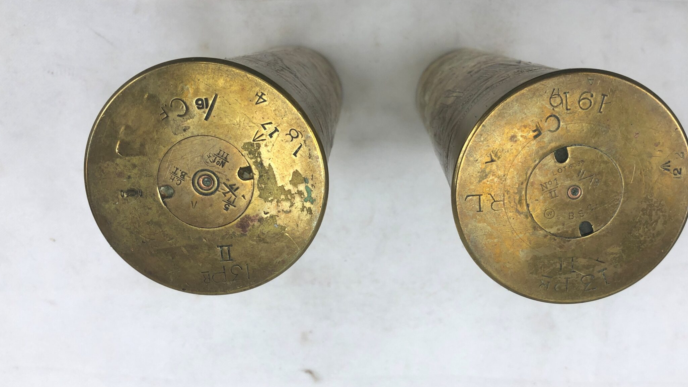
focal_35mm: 38
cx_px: 370
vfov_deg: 31.2
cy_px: 204
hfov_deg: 52.7
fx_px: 693
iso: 20
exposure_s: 1/102
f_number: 1.8
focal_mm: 3.99
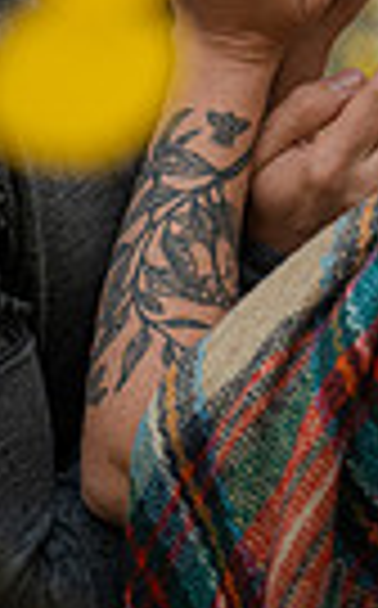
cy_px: -293
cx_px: 416
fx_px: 2811
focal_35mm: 170
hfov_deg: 7.6
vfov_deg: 11.8
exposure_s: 1/500
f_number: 2.2
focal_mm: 50
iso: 1250
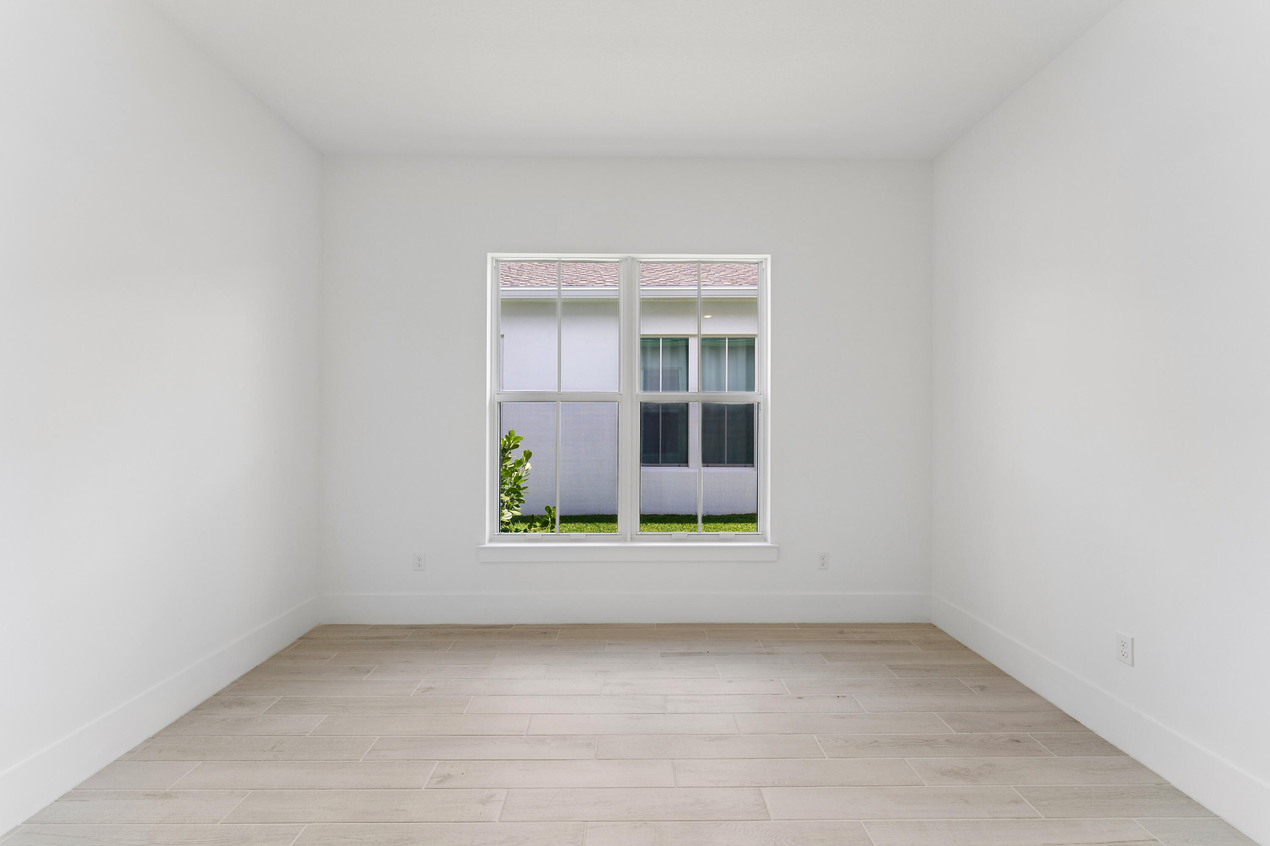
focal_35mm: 14
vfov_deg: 81.2
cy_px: 423
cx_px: 635
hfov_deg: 104.3
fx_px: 494
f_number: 8
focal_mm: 14
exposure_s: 1/60
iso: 200
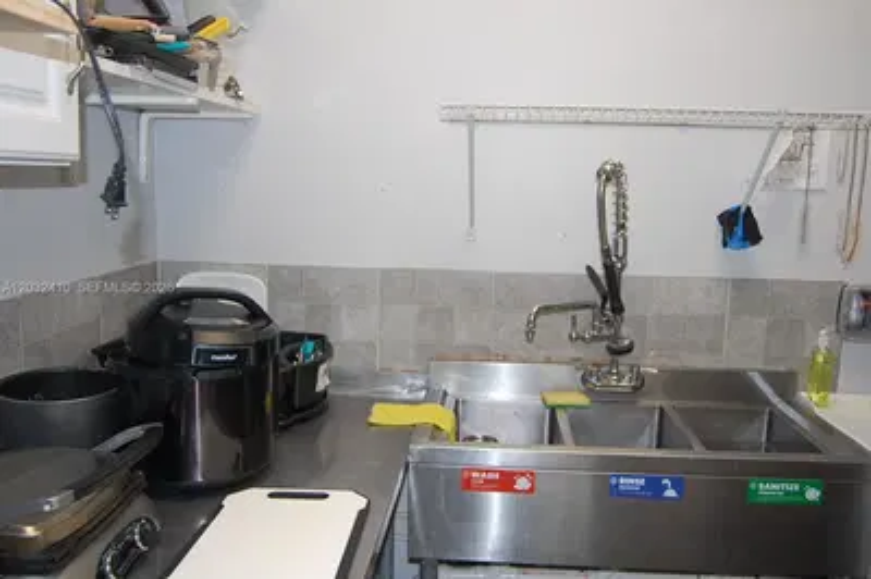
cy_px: 290
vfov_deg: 43.5
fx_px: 725
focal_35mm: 30
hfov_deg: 62.0
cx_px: 436
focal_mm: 20
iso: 400
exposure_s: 1/60
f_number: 3.8
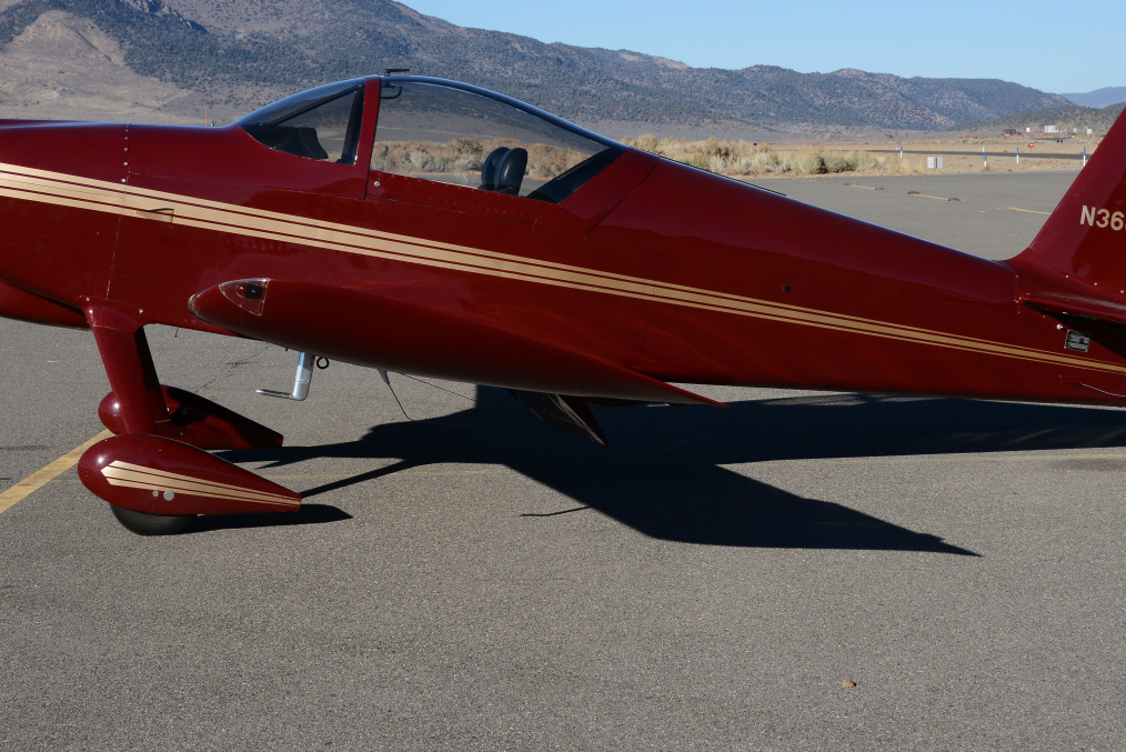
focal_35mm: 83
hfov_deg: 24.5
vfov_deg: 16.4
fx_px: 2597
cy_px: 240
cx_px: 594
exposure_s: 1/800
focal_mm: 52
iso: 500
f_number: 14
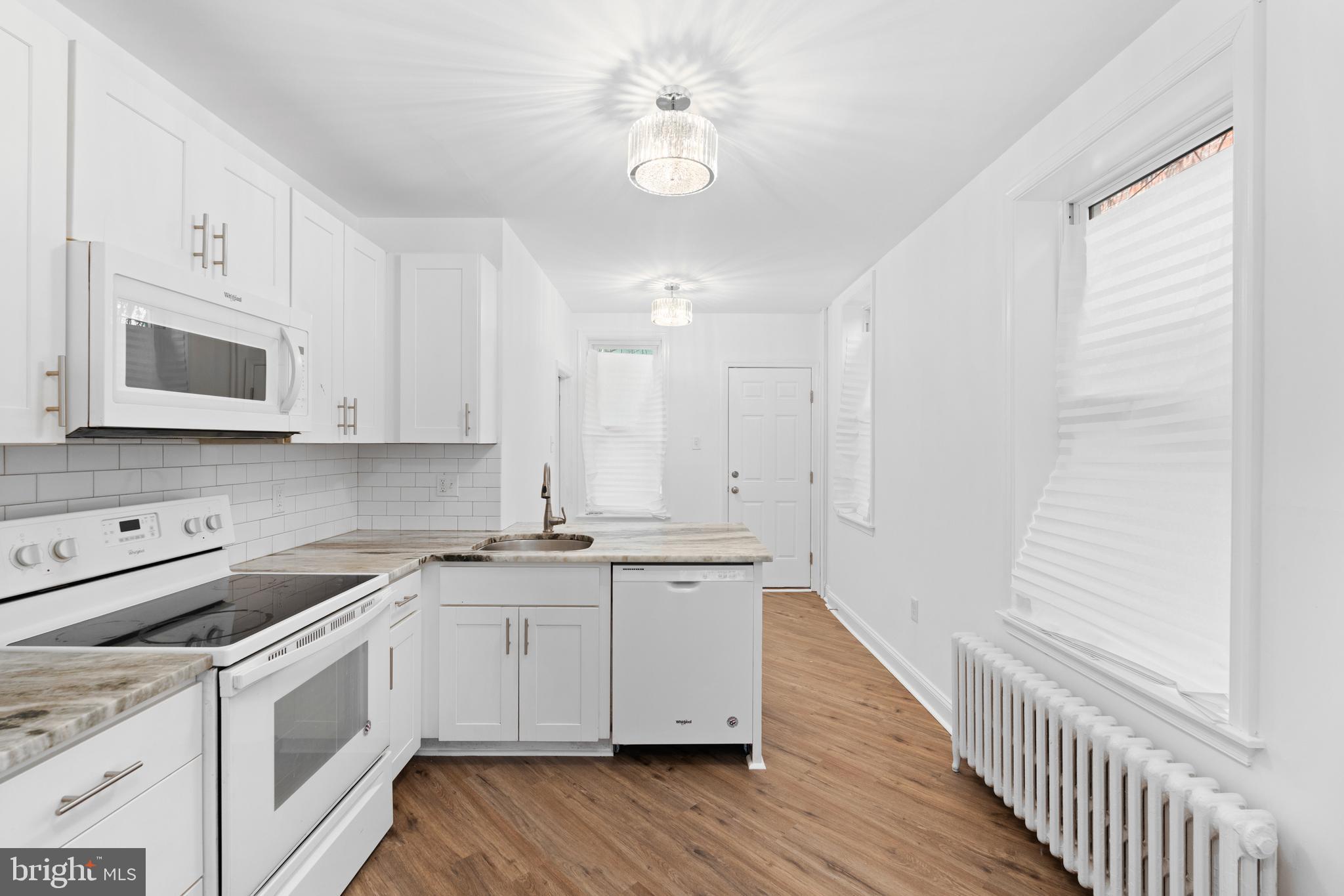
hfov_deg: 95.0
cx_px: 672
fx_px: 616
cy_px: 448
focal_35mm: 16
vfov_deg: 72.0
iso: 640
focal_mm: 16.5
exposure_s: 1/10
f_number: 5.6
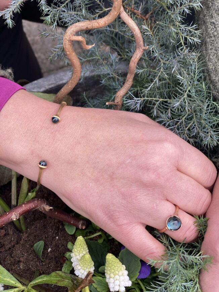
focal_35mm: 52
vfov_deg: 36.8
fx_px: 439
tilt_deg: -48.4
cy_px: 146
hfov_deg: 28.0
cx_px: 110
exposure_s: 1/122
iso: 80
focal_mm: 6
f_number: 2
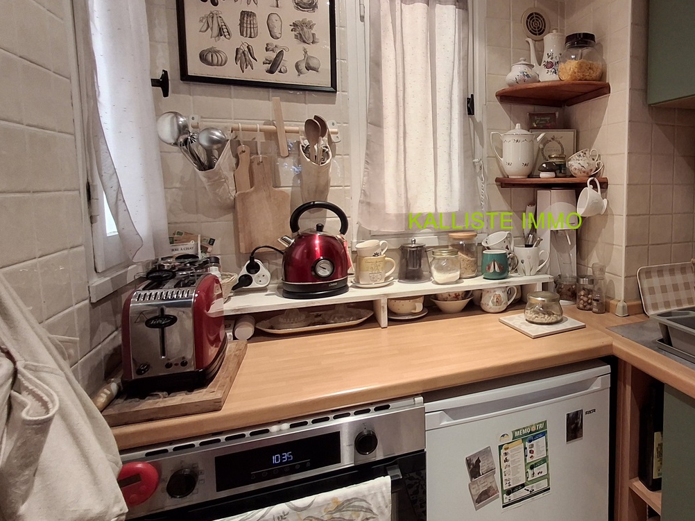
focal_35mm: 23
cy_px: 221
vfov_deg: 58.6
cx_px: 495
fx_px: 462
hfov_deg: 70.4
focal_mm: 1.64
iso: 160
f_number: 2.2
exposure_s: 1/50
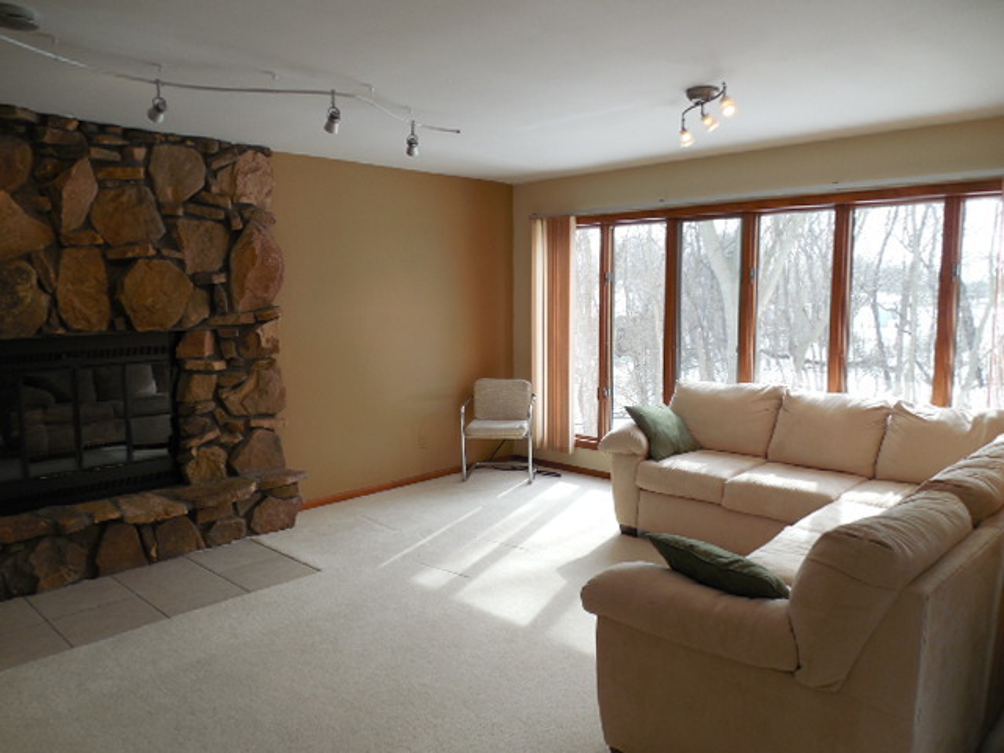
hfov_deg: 69.4
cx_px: 502
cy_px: 376
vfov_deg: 54.9
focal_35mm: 25
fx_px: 725
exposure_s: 1/160
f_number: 3.3
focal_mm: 4.5
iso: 125
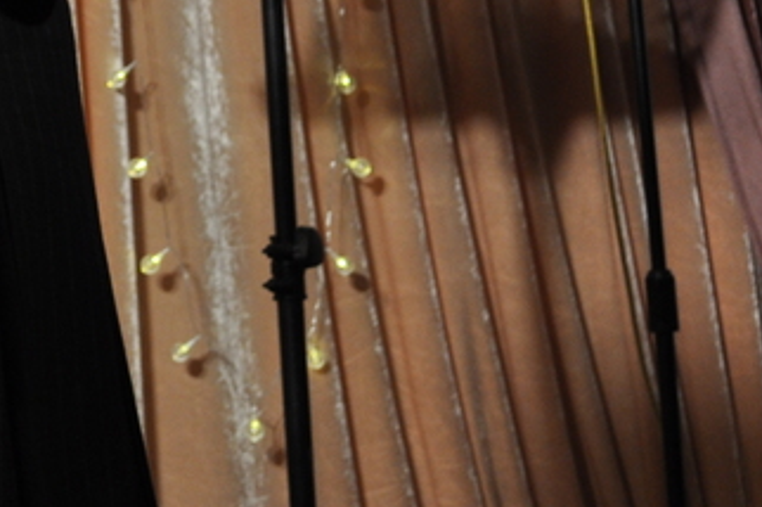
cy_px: -402
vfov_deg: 5.7
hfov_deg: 8.5
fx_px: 4969
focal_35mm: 235
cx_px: -535
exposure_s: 1/60
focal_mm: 42
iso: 450
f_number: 5.3
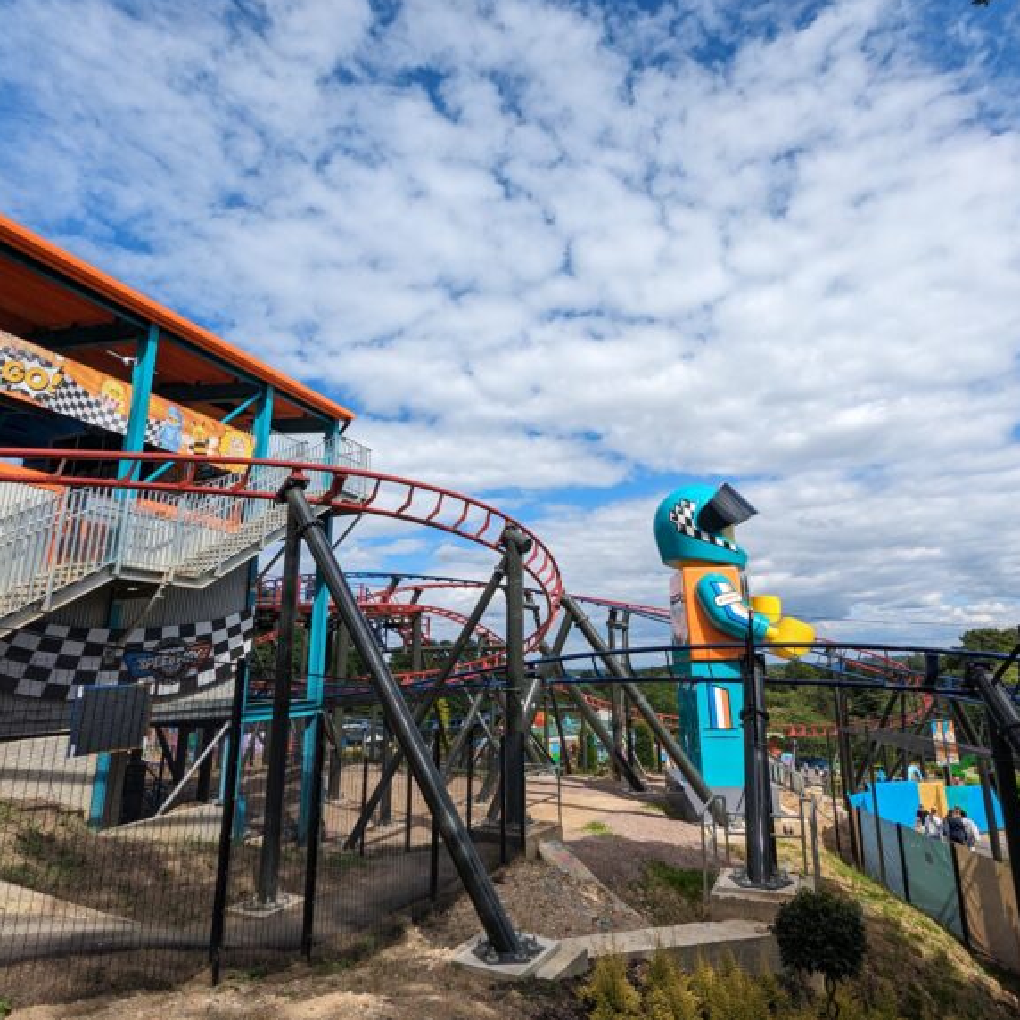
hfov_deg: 77.6
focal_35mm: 19
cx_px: 540
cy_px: 506
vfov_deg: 77.7
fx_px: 633
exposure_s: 1/2075
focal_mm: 2.35
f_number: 2.2
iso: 58
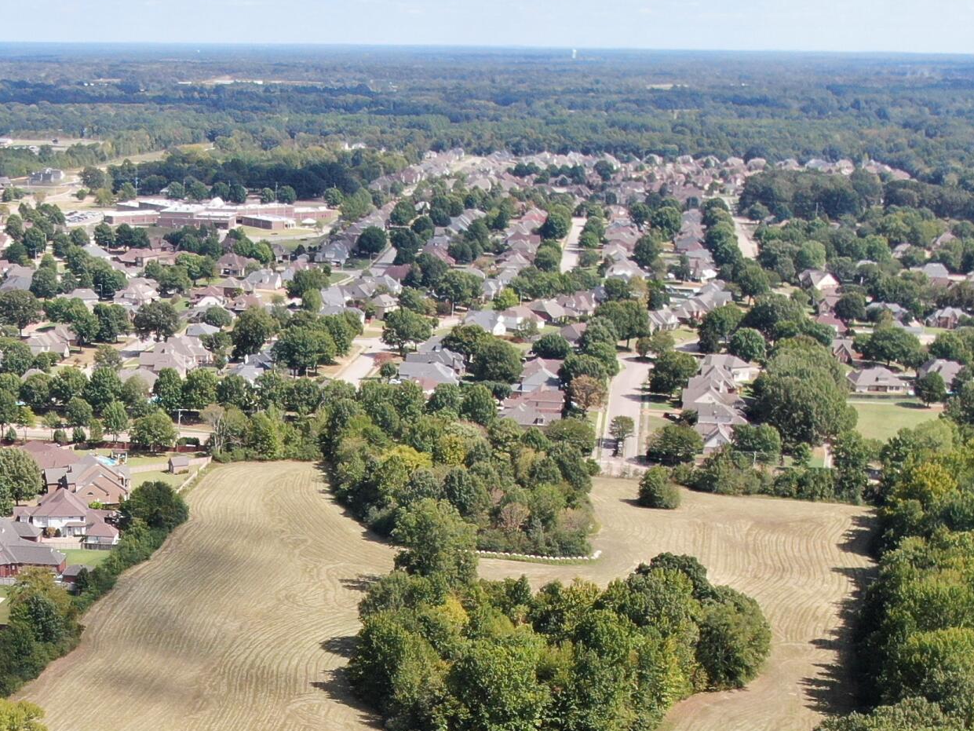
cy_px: 720
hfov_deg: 32.5
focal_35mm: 58
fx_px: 1632
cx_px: 234
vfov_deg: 24.2
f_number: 2.8
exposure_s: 1/800
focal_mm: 4.39
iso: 100
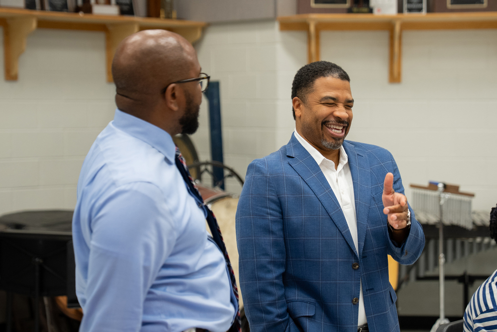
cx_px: 248
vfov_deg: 19.5
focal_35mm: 70
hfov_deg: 28.8
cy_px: 166
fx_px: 967
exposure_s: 1/125
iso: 1000
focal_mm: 70
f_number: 2.8
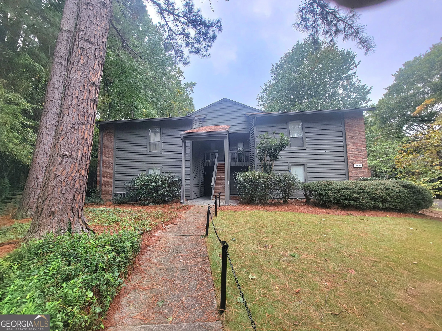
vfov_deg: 89.9
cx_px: 221
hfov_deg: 106.2
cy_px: 166
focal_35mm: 13
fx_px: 166
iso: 50
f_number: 2.2
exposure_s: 1/120
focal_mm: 2.2
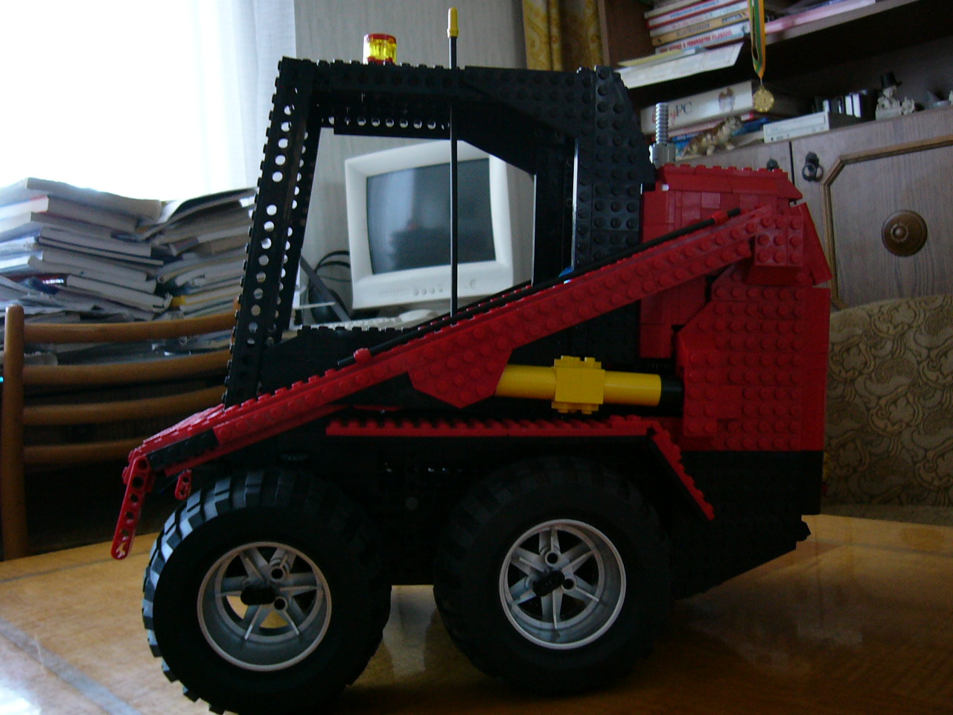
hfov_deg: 52.6
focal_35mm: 35
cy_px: 358
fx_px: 964
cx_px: 476
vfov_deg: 40.7
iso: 200
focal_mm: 5.8
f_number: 2.8
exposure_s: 1/8
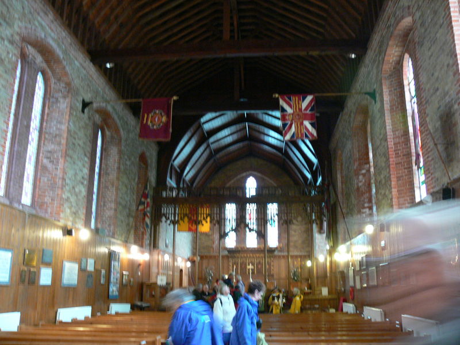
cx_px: 230
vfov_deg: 40.7
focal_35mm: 35
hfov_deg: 52.6
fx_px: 465
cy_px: 172
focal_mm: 7.4
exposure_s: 1/4
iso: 200
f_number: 2.8
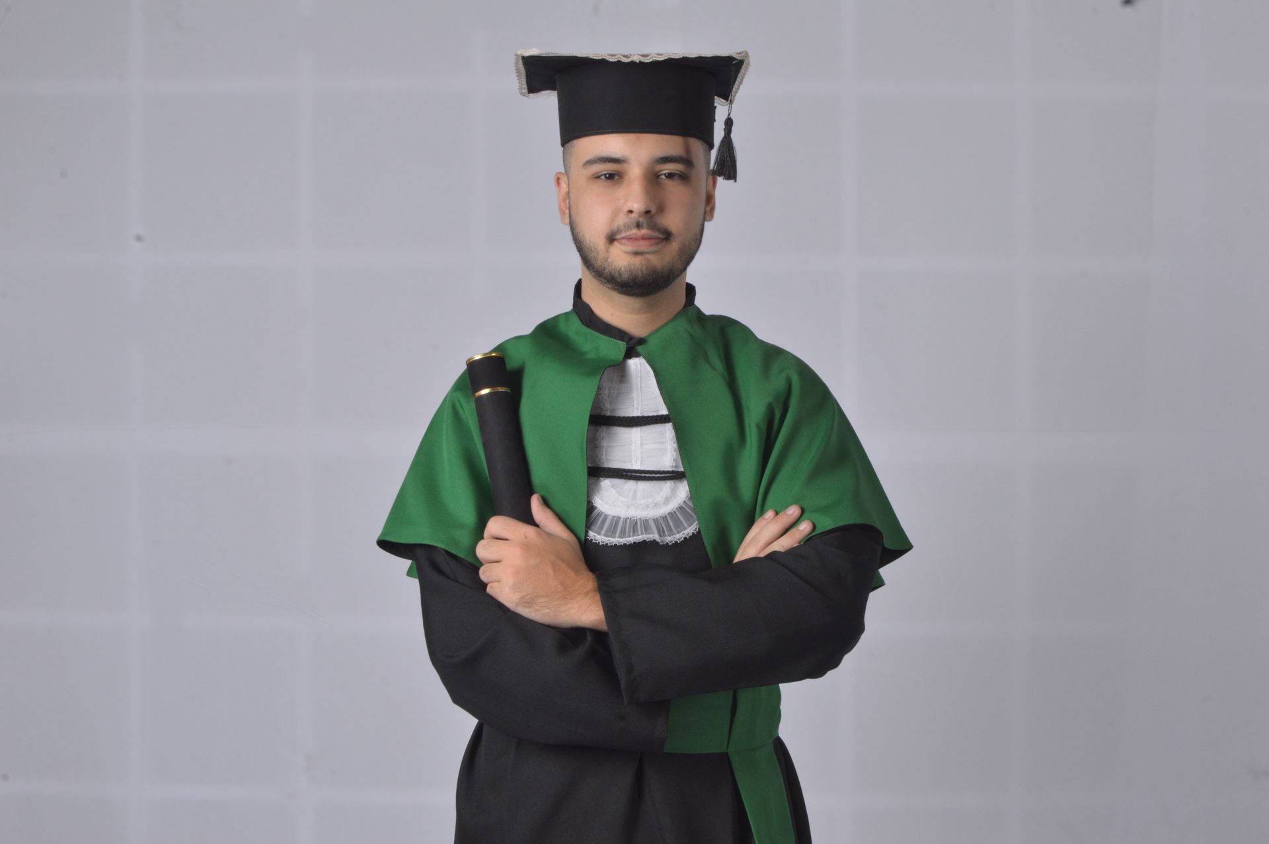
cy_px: 422
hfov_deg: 37.9
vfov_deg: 25.7
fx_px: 1849
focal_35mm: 52
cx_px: 634
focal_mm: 35
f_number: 18
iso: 400
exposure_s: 1/100
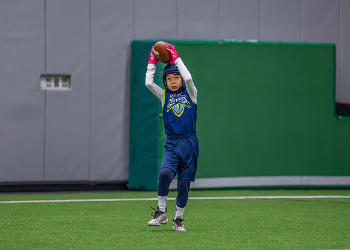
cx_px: 174
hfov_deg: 8.0
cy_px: 96
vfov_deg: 5.7
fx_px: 2502
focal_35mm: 252
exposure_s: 1/1000
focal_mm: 163
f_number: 2.8
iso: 5000
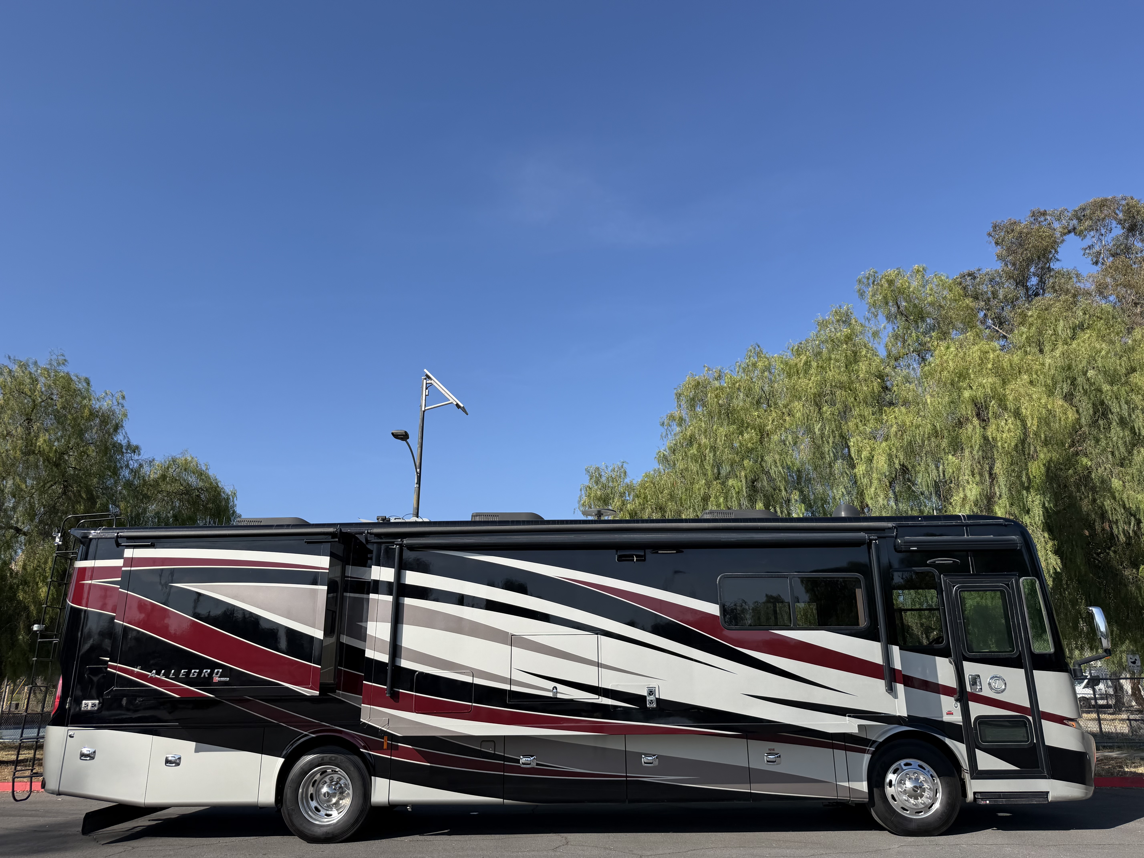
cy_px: 429
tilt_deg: +18.3
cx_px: 572
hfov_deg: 71.6
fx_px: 793
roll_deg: +0.6
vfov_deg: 56.8
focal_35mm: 24
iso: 80
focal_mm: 6.76
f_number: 1.78
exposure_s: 1/3759
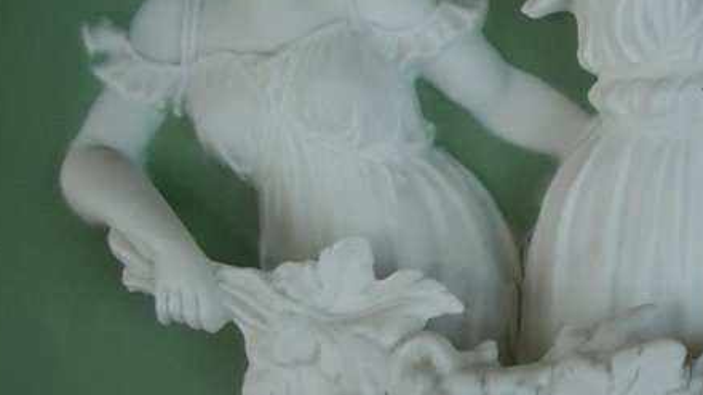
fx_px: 1938
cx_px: 695
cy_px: 178
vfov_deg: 11.6
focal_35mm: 104
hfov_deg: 20.0
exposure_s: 1/50
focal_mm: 5.8
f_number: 2.6
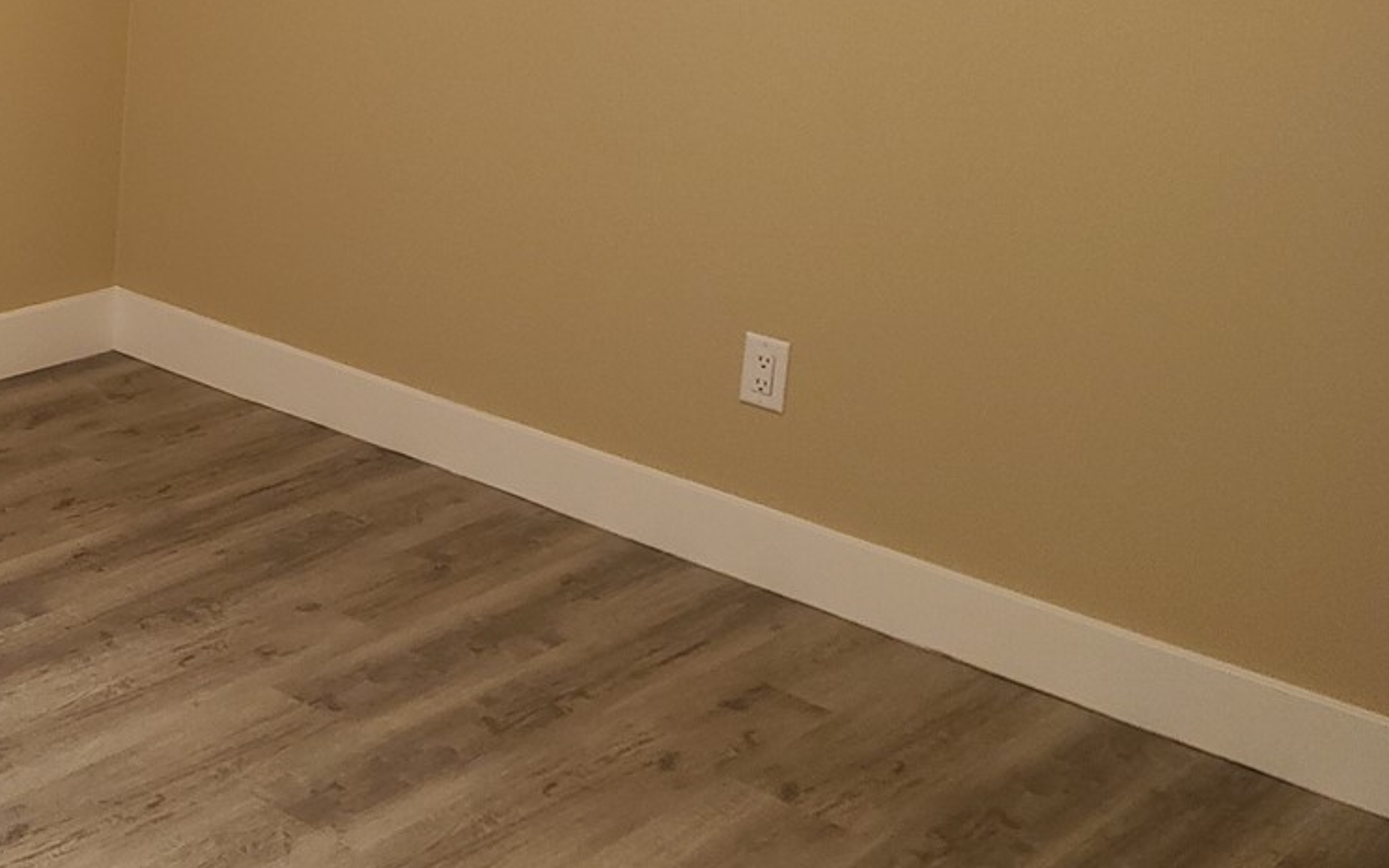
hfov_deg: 32.1
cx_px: -84
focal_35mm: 57
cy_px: -43
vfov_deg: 21.8
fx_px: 2158
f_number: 1.8
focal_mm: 7
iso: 100
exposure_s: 1/40
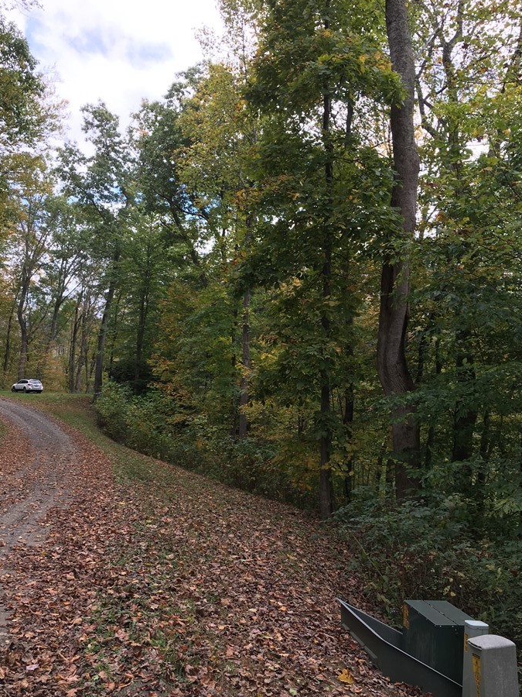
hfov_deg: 42.9
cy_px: 388
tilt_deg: +2.2
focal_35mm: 33
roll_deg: +0.2
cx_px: 241
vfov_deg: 55.2
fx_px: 664
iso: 25
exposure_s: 1/277
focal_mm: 4.15
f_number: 2.2
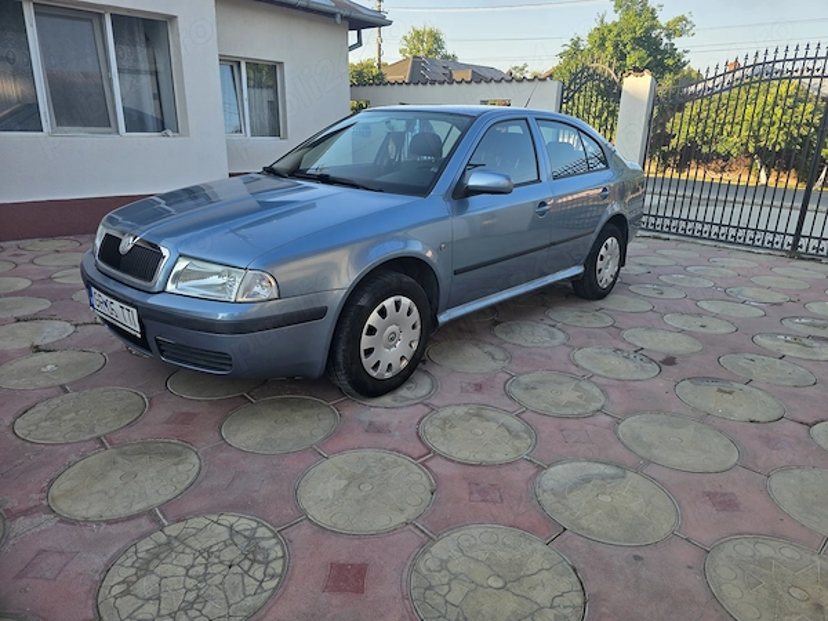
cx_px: 414
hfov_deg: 73.9
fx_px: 550
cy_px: 310
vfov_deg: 58.9
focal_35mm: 23
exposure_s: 1/359
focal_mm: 6.3
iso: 25
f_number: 1.7
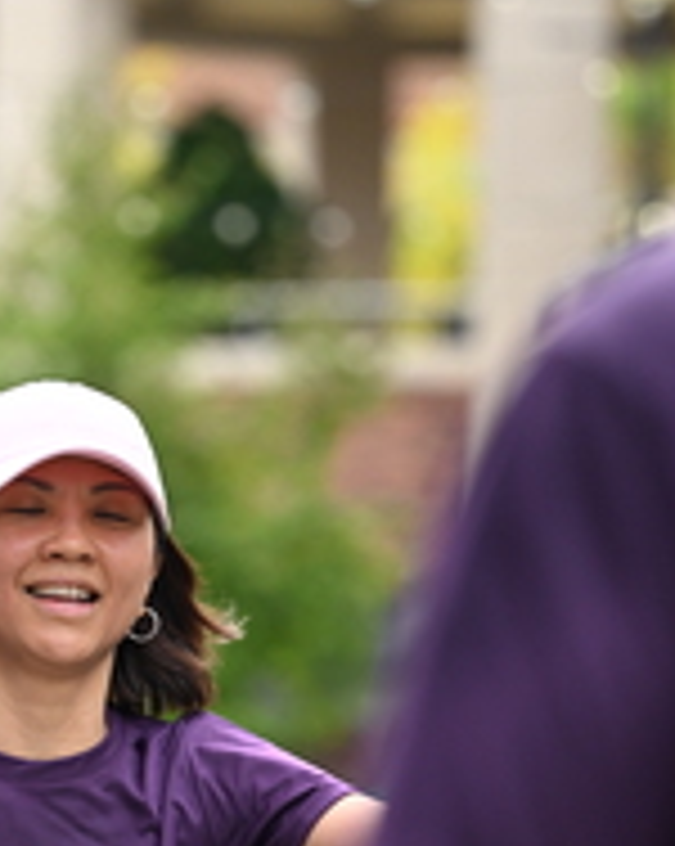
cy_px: 702
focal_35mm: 316
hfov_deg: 4.9
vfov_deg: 6.1
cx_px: 101
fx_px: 7904
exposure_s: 1/2000
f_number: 2.8
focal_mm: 115
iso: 640
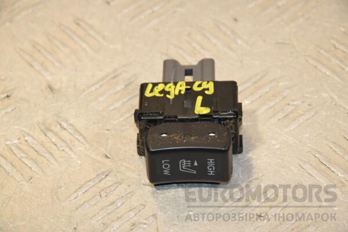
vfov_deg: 8.7
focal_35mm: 158
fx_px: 1522
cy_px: 116
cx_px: 174
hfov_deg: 13.0
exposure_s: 1/200
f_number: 8
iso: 800
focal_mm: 105
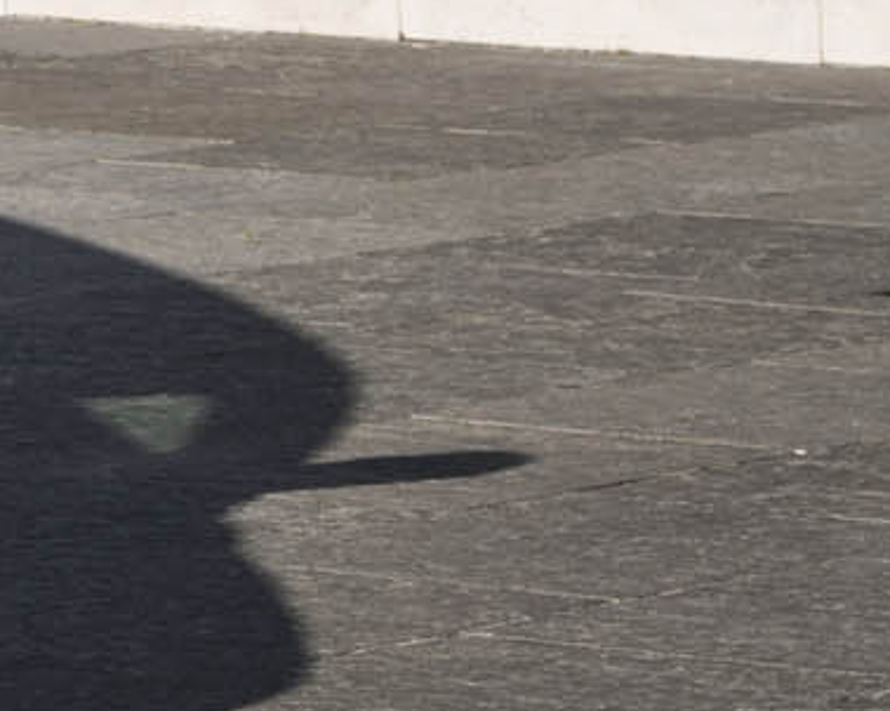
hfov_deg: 4.7
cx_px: -2366
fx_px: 10162
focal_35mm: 386
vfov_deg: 3.9
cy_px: -1175
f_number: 8
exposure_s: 1/250
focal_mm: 48
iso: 64
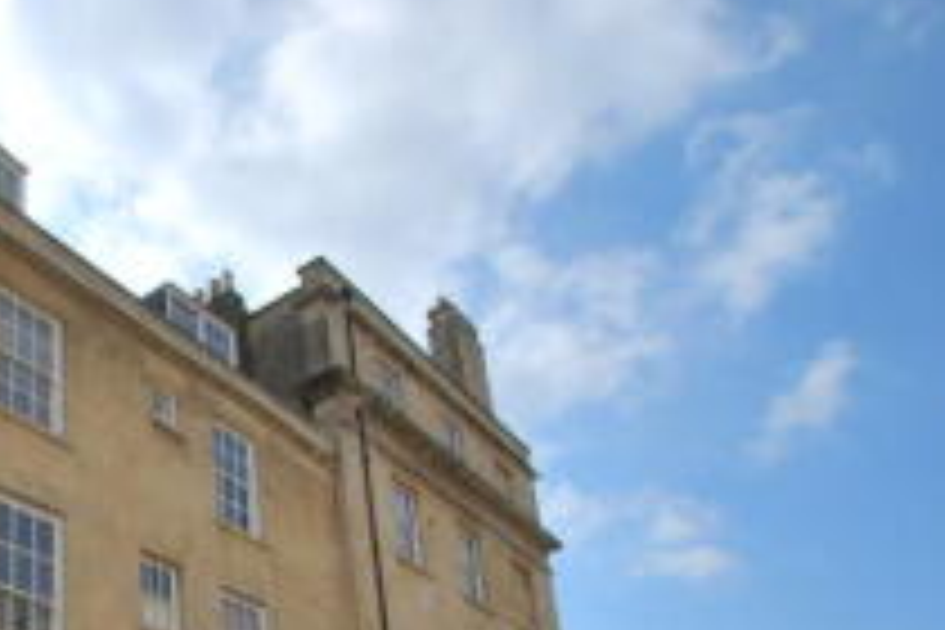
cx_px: 58
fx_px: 892
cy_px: 605
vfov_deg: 35.7
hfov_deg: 48.6
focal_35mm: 34
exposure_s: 1/200
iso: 100
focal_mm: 10
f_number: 10
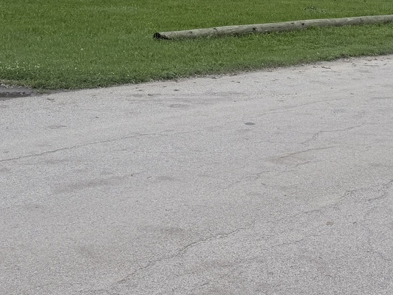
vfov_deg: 21.2
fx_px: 738
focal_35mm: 65
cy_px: -46
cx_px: 230
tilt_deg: -0.5
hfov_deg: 29.8
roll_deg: -1.5
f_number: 1.78
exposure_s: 1/4673
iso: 80
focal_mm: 6.76
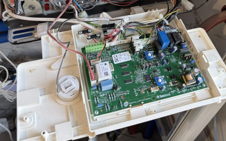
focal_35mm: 35
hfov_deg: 55.3
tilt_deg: -39.2
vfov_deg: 34.4
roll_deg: +2.6
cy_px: 17
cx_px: 114
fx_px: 216
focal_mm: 6.76
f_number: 1.78
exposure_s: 1/121
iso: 200
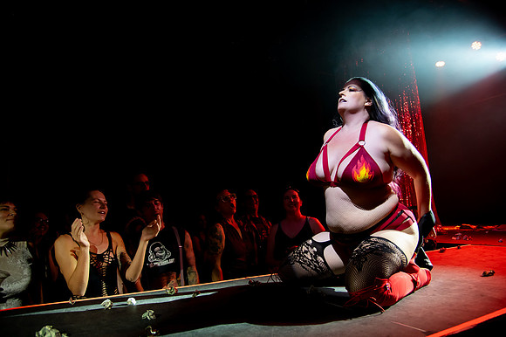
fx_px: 337
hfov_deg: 73.8
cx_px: 253
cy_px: 168
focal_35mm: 24
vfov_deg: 53.1
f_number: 4
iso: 4000
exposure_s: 1/250
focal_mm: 24
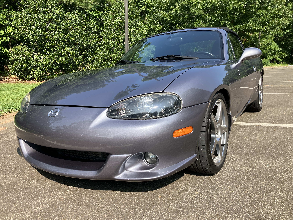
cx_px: 146
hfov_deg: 63.4
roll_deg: -1.6
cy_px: 110
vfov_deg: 49.7
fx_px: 237
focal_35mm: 28
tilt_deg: -10.7
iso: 32
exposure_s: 1/725
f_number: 1.8
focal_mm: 3.99
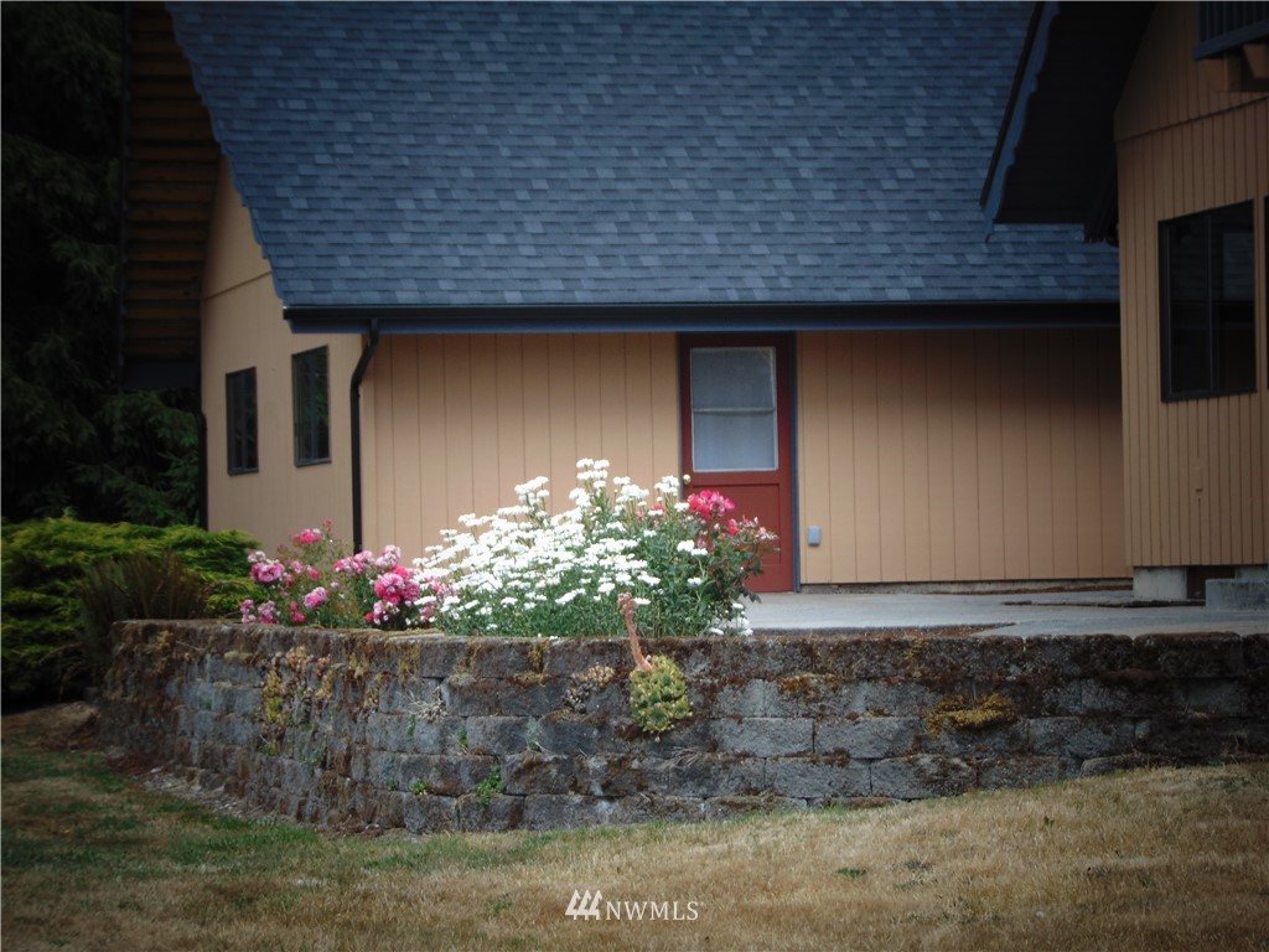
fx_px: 3959
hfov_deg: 18.2
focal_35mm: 108
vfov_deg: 13.7
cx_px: 634
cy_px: 476
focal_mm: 19.4
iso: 80
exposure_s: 1/250
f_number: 3.9
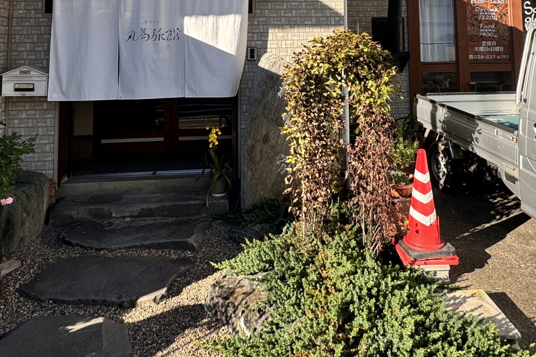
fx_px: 432
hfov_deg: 63.5
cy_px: 24
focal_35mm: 29
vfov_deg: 40.8
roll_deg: +0.4
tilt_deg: +4.8
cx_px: 297
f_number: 2.2
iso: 40
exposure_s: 1/508
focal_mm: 2.22
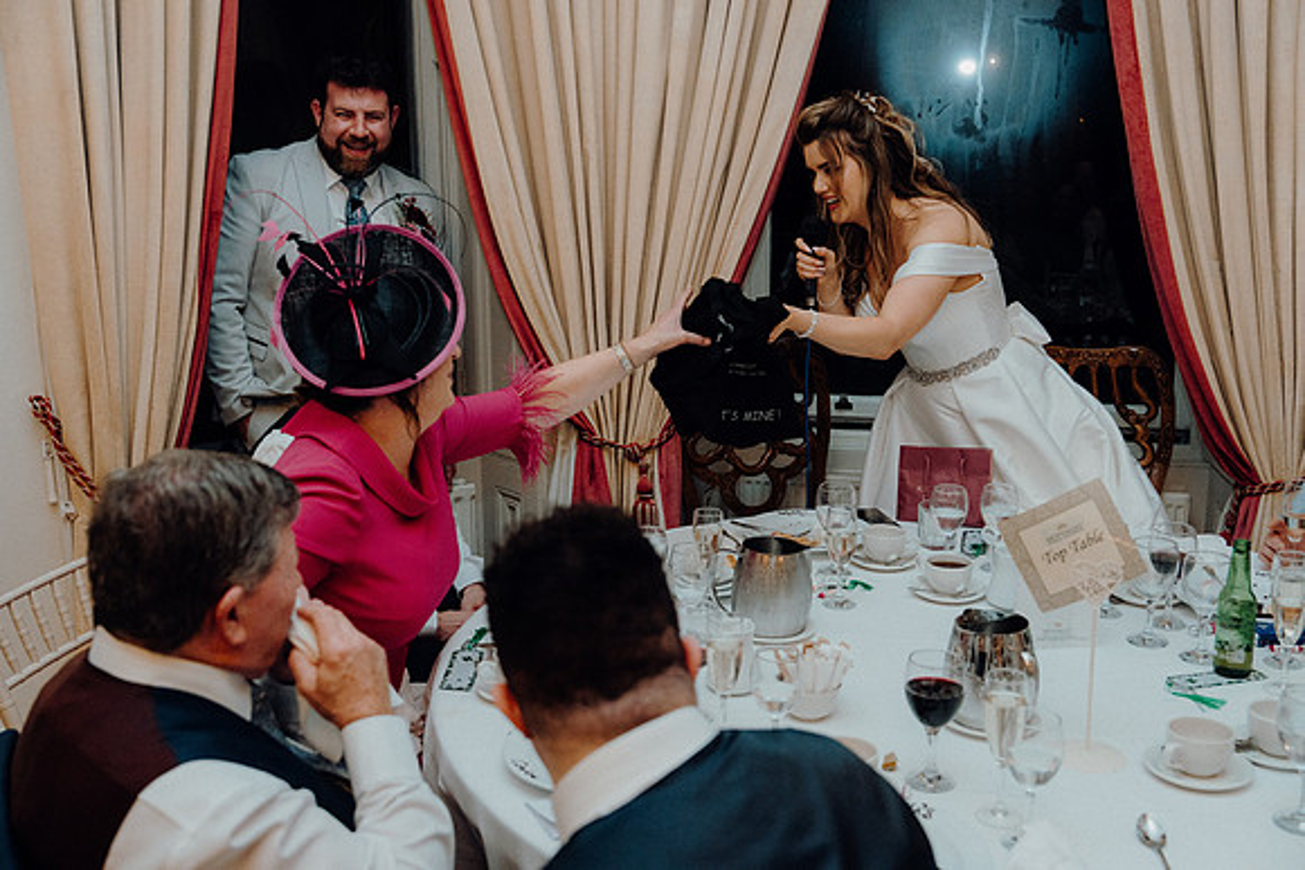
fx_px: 1342
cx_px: 652
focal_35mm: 37
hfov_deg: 51.9
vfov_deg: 36.0
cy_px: 435
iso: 2500
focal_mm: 37
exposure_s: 1/160
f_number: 3.5
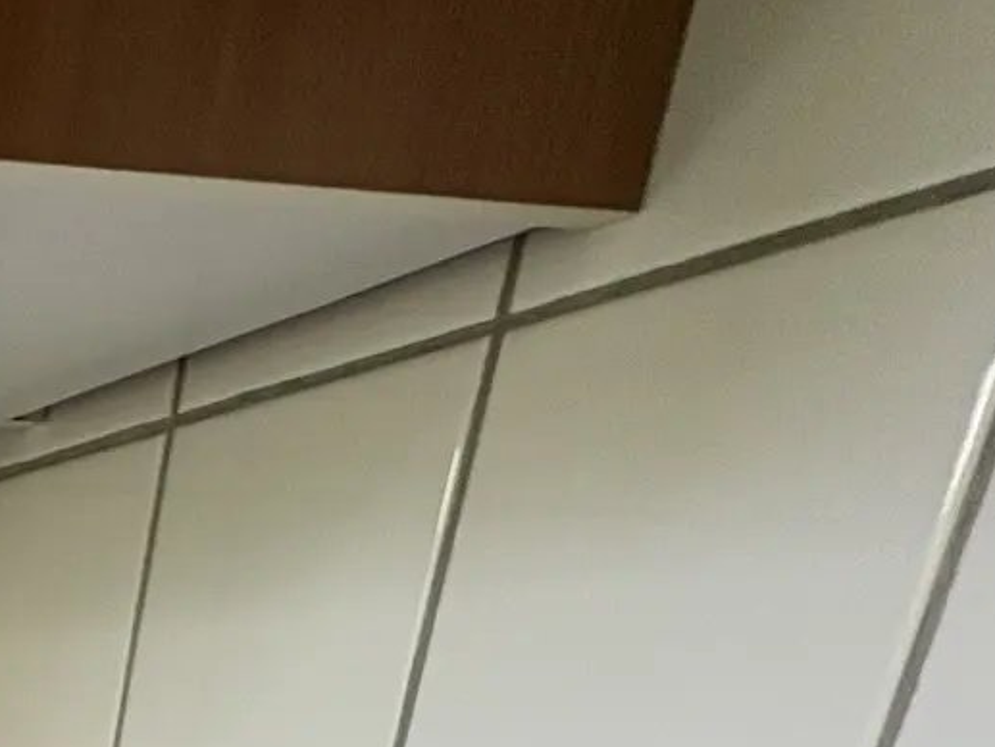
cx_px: -639
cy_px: 1323
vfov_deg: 20.4
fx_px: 1495
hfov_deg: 24.4
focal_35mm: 52
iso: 100
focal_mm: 2.22
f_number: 2.2
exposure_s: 1/99
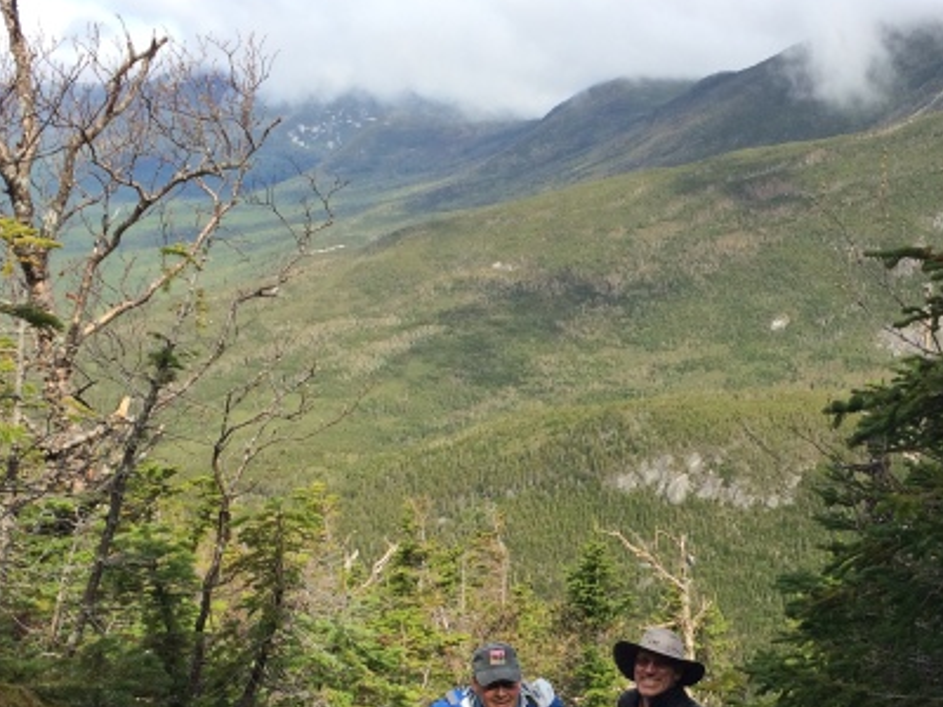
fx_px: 1580
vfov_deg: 24.8
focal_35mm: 58
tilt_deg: -18.3
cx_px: 629
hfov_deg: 32.9
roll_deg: +0.9
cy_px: 559
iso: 32
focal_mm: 4.15
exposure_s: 1/1080
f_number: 2.2
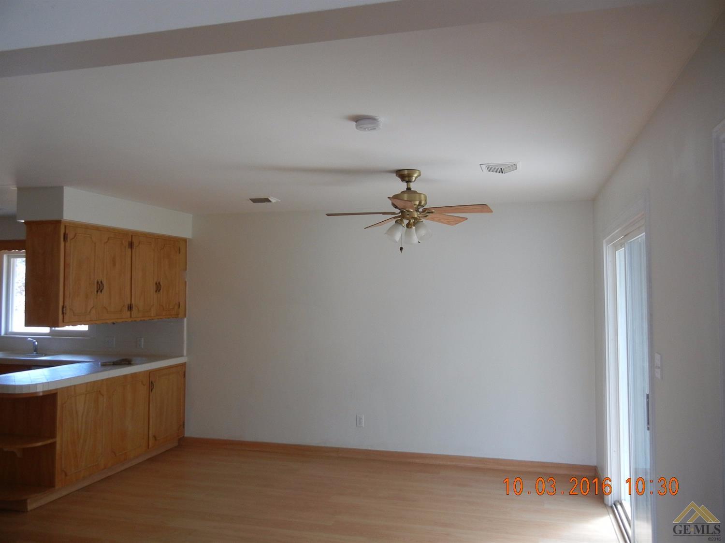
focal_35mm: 30
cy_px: 272
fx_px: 628
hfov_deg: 60.0
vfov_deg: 46.8
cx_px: 362
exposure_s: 1/31.2
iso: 208
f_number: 3.5
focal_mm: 5.4
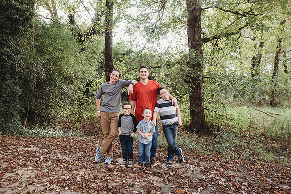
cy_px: 97
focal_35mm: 24
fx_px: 194
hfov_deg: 73.7
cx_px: 146
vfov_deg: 53.2
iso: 500
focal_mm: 24
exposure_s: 1/250
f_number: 3.2
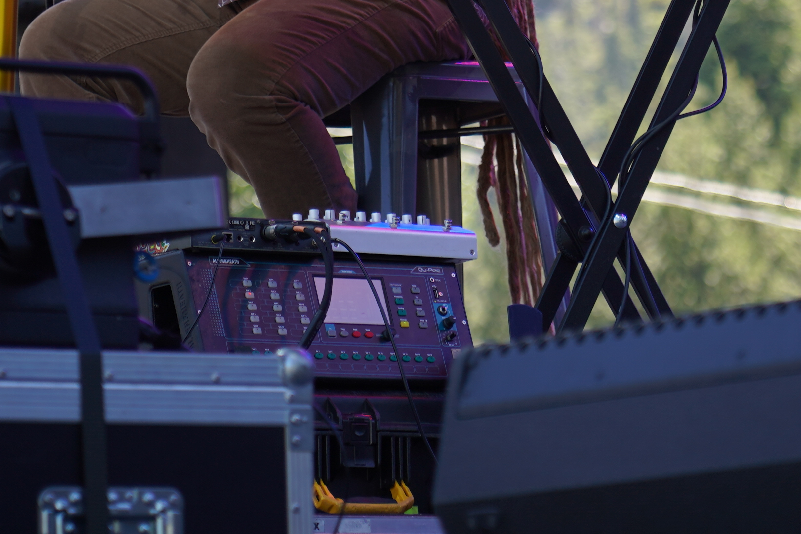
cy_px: -105
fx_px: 5784
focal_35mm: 260
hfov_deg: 7.9
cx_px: 431
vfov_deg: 5.3
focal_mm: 105
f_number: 4
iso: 100
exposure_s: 1/200
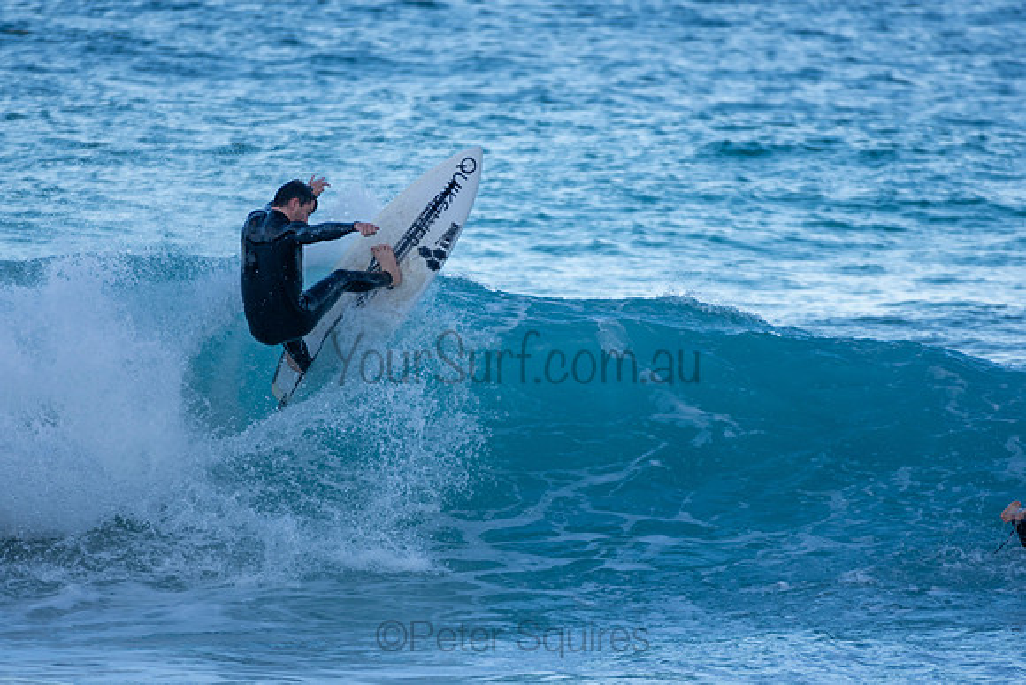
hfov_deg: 2.7
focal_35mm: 750
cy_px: 342
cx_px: 513
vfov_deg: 1.8
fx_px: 21379
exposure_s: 1/640
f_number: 5.6
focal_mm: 500
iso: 250
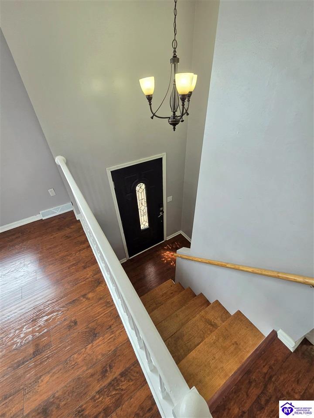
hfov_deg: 90.0
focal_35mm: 13
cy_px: 209
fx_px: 157
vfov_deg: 106.2
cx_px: 157
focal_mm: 2.2
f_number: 2.2
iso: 160
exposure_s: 1/120
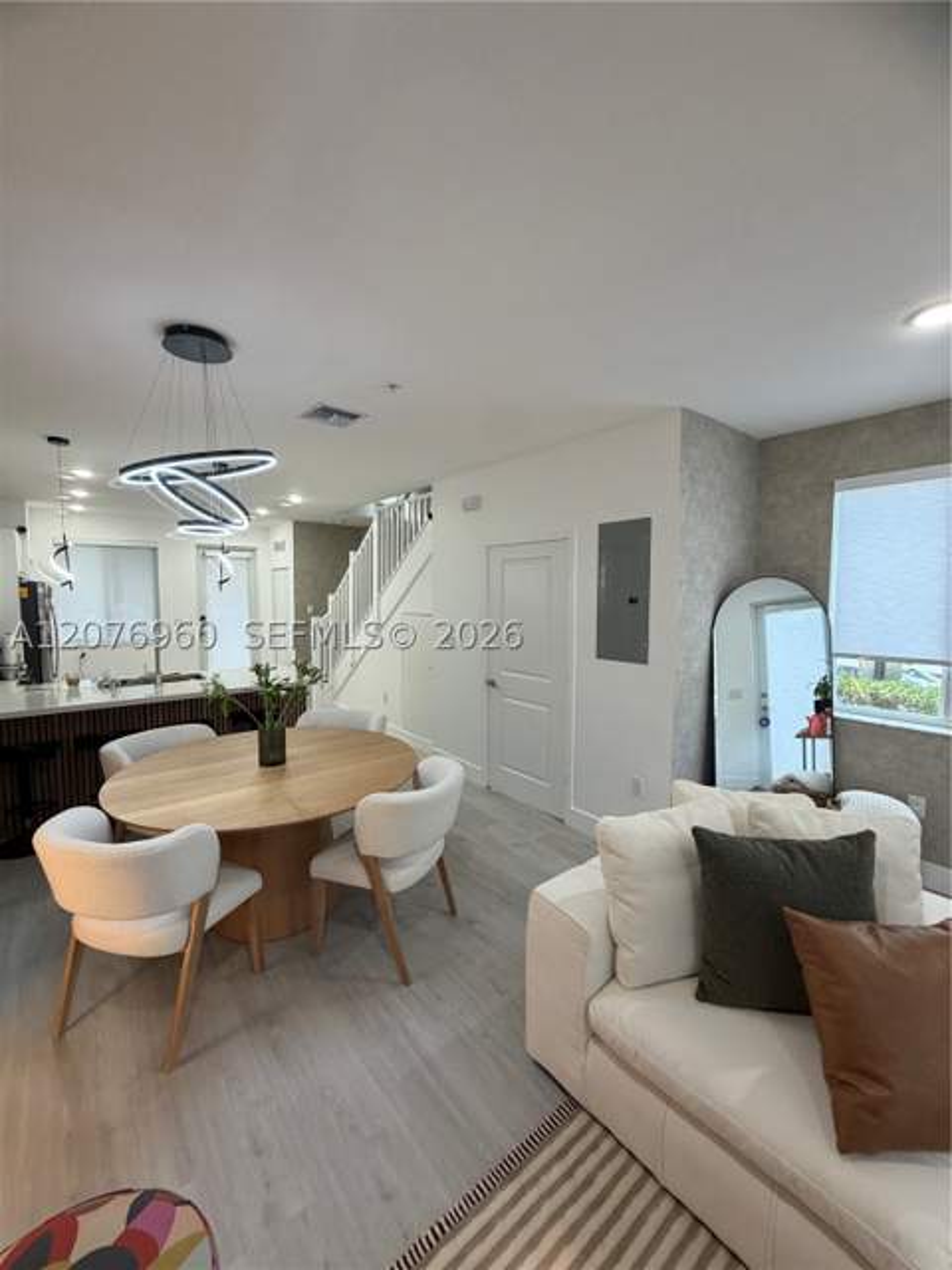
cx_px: 476
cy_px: 635
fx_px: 513
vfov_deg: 102.1
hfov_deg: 85.7
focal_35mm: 14
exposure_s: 1/120
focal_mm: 2.22
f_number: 2.2
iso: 250
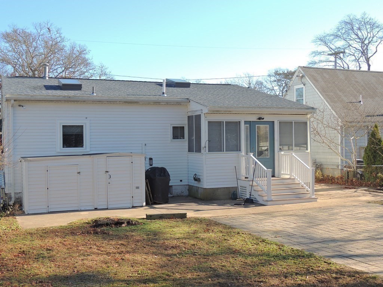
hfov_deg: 43.9
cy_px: 144
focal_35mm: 43
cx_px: 192
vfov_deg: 33.6
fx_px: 476
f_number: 3.4
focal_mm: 7.6
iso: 100
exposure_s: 1/400
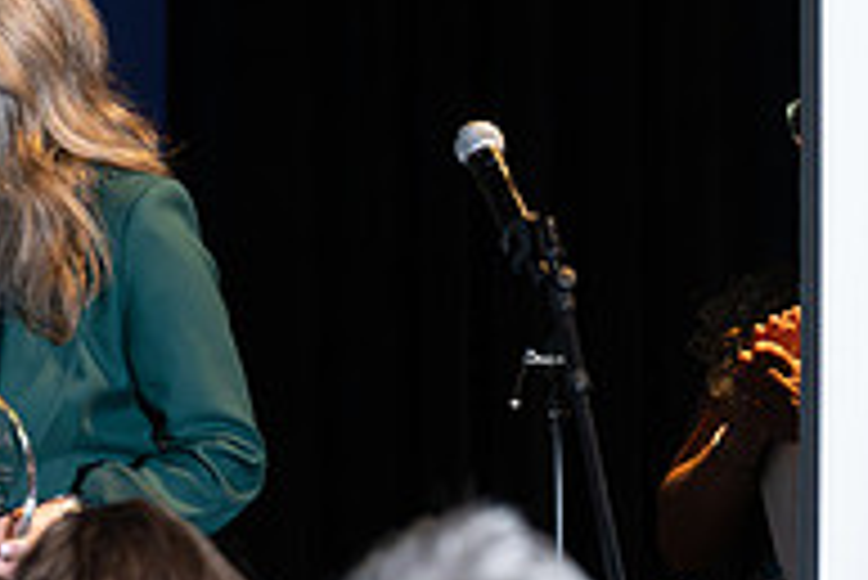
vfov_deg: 3.1
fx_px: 10882
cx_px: 81
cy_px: 425
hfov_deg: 4.6
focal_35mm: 451
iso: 2500
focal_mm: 150
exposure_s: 1/200
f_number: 5
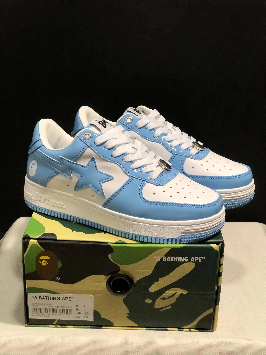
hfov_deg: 25.7
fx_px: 584
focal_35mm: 57
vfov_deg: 33.8
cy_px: 178
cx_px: 133
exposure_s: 1/30
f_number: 2.8
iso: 50
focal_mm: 6.6
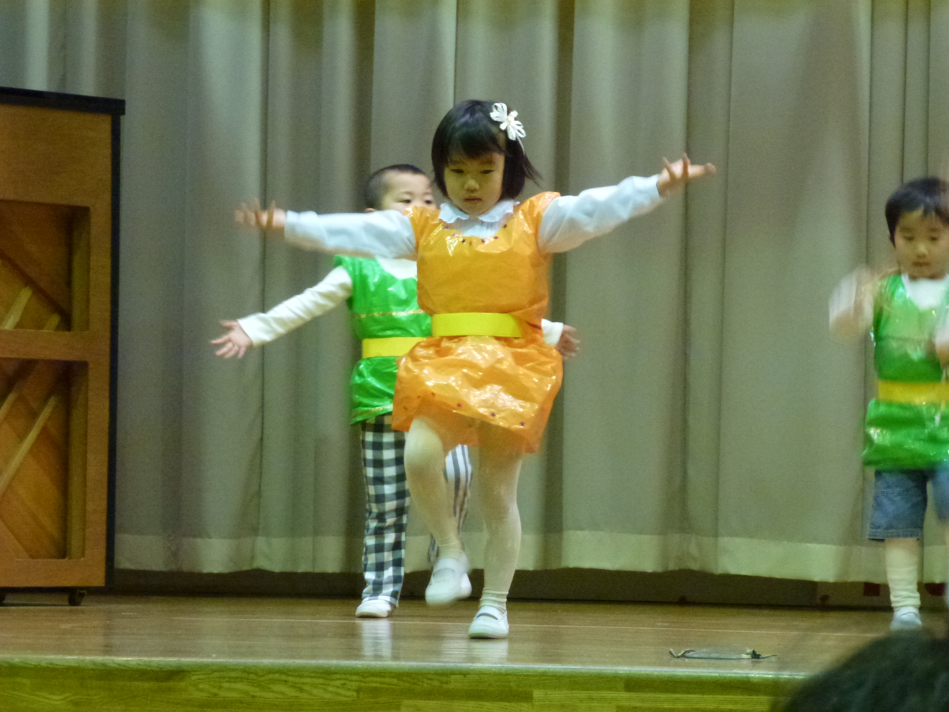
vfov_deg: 10.4
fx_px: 3893
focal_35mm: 142
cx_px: 474
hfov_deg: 13.9
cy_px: 356
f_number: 5.3
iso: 800
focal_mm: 25.5
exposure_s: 1/15
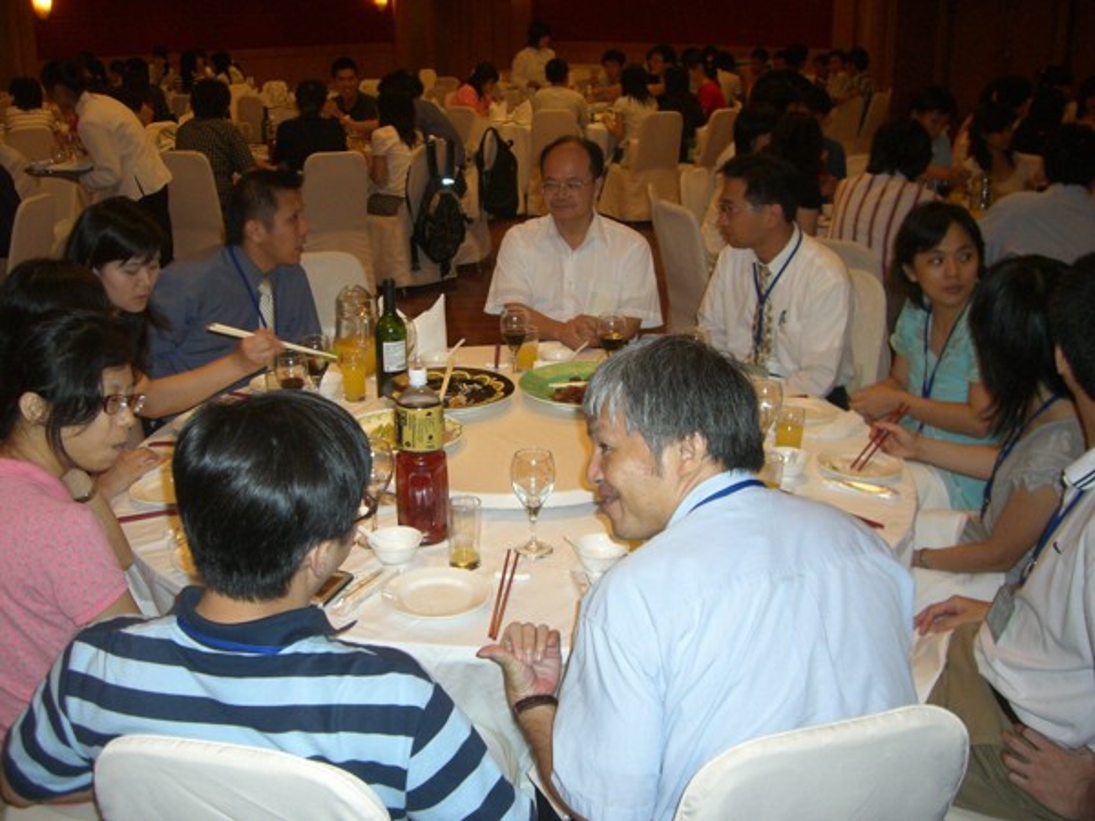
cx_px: 548
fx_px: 1202
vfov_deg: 37.7
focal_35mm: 38
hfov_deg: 49.0
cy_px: 410
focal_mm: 6.2
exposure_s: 1/60
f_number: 2.7
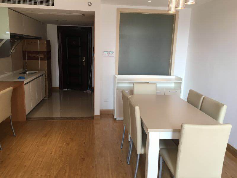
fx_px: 199
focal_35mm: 29
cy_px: 89
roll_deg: -1.5
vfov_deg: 48.2
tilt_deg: -12.8
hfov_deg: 61.7
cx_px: 118
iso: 25
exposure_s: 1/33
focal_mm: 4.15
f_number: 2.2
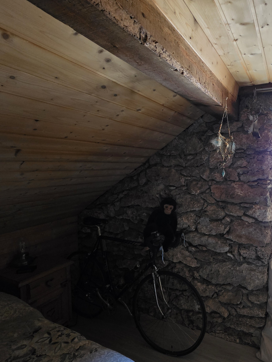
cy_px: 184
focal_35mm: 18
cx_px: 214
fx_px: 189
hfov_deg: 65.7
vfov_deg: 87.7
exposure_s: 1/50
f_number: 1.9
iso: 800
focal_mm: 2.2
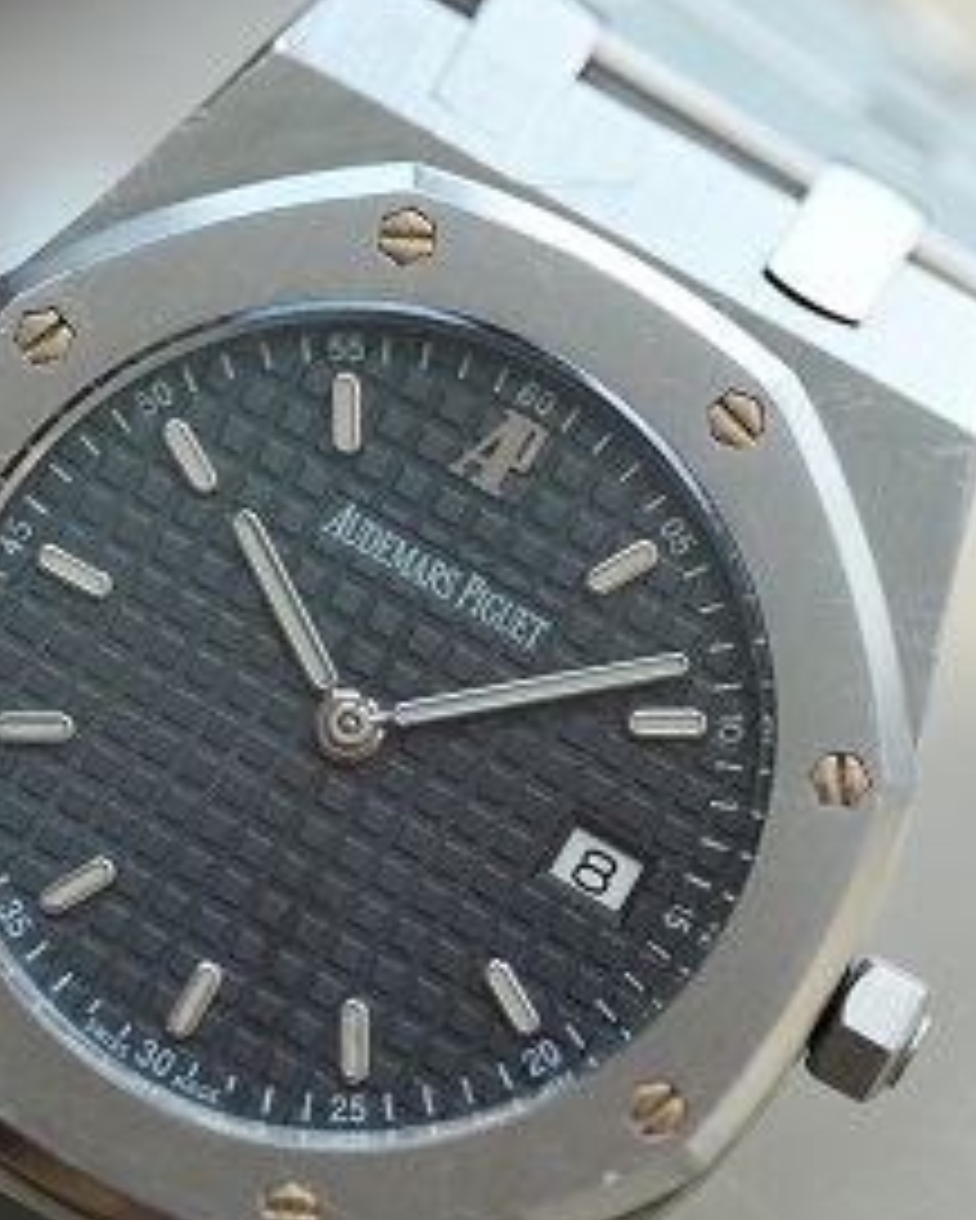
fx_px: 9202
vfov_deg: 7.6
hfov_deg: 6.1
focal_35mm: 255
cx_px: 319
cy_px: 732
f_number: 2.8
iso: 500
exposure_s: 1/250
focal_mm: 105
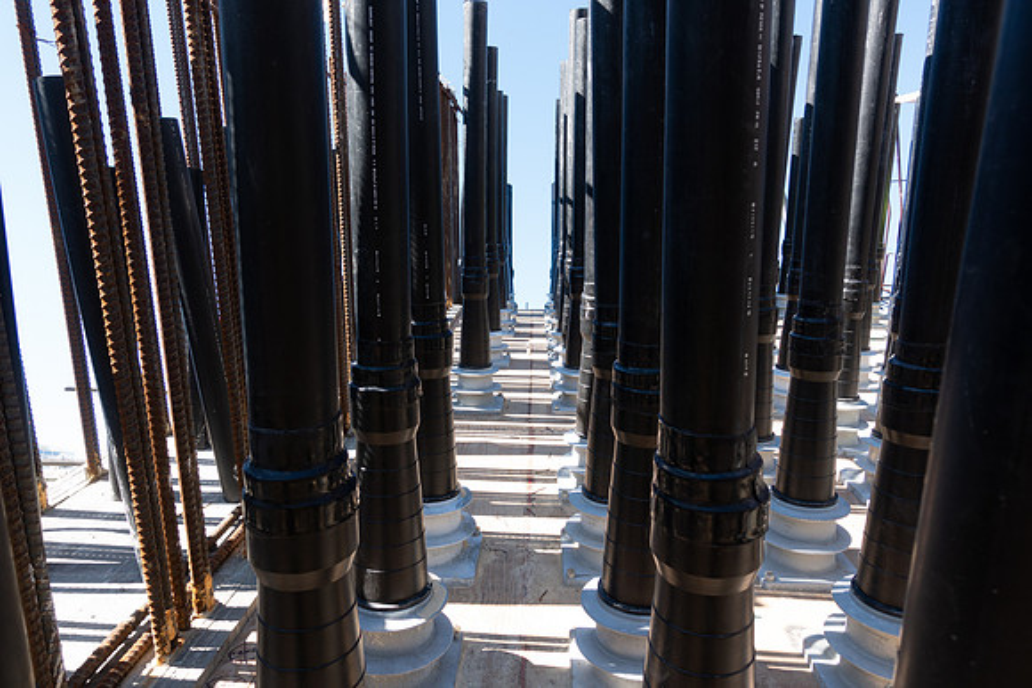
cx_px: 516
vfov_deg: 53.2
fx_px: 688
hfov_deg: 73.7
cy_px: 344
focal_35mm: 24
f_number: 4
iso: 125
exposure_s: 1/200
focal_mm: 8.8
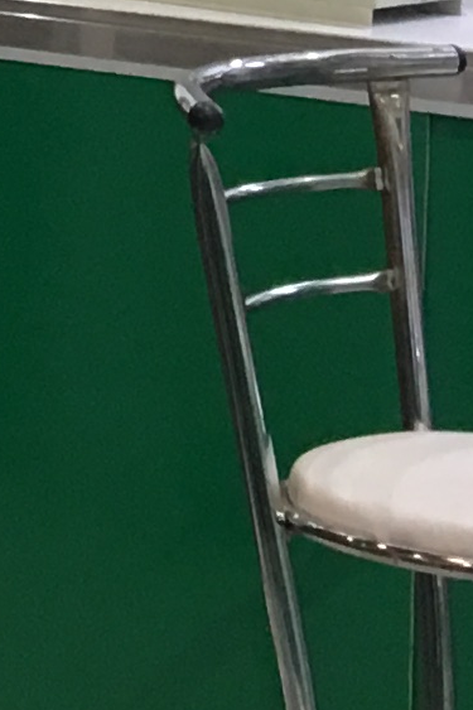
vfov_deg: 9.2
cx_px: -1348
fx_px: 4259
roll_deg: -1.6
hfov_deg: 5.6
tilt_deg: -0.3
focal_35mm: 216
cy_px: -464
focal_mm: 4.15
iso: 40
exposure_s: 1/15
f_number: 2.2
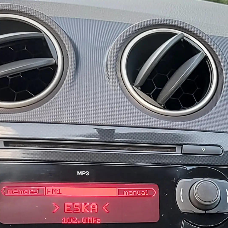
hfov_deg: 21.4
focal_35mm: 73
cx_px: 298
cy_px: 237
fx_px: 544
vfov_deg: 22.6
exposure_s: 1/100
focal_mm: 5.56
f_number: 1.8
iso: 163
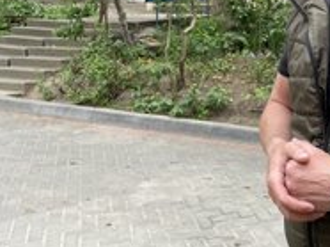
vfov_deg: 25.0
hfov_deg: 32.3
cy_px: 12
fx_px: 533
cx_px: 312
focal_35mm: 56
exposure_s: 1/509
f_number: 1.6
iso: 32
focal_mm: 4.2
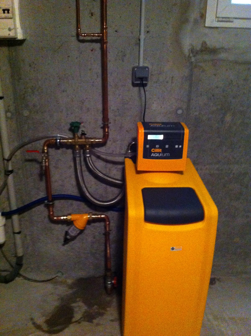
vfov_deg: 52.7
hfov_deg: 40.6
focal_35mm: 35
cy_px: 168
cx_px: 126
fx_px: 339
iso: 1000
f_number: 2.8
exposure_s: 1/15
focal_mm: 3.85
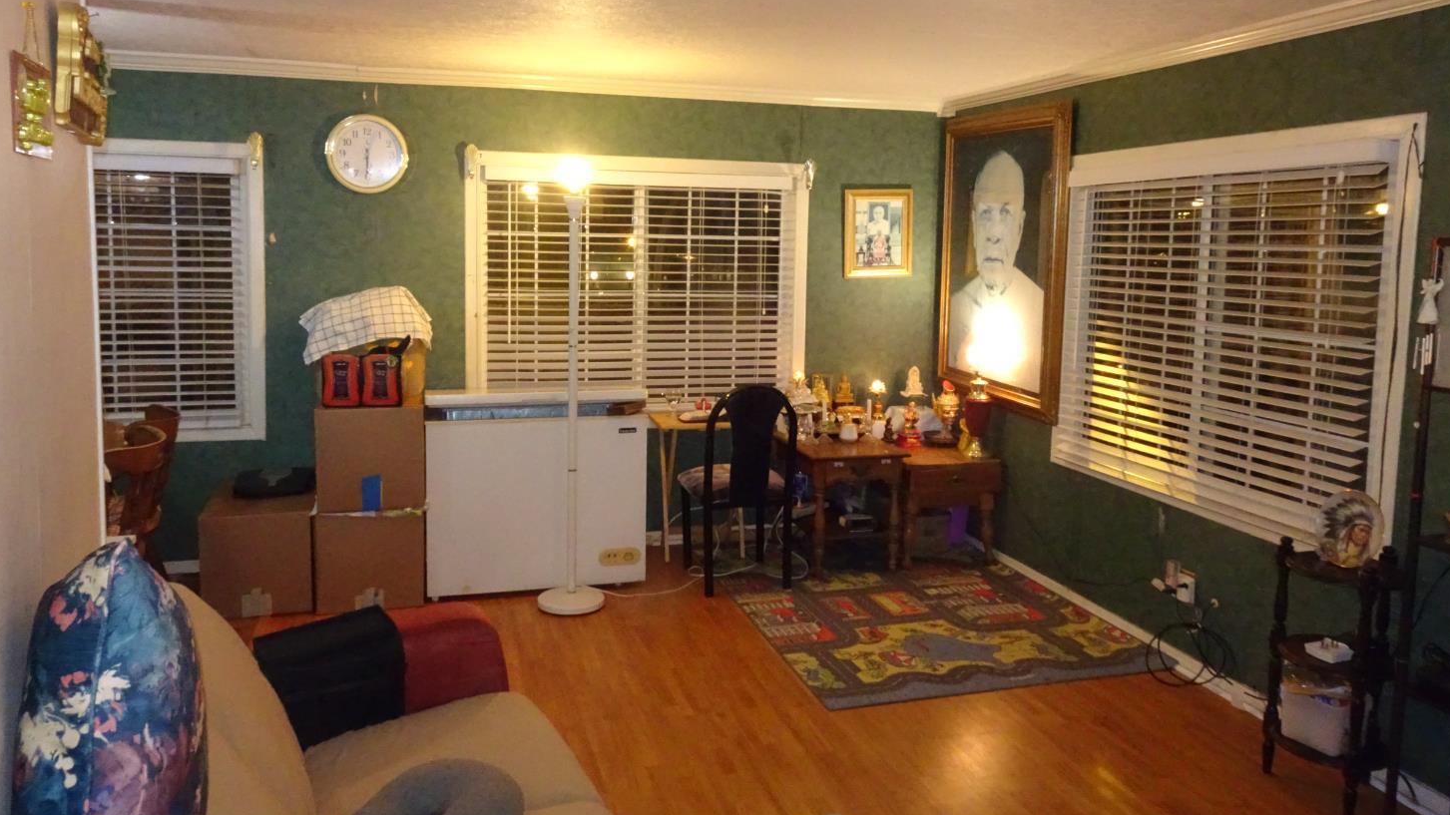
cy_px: 332
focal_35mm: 27
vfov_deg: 42.7
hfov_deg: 69.9
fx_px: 1038
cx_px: 727
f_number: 3.5
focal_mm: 4.1
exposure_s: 1/30
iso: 1250
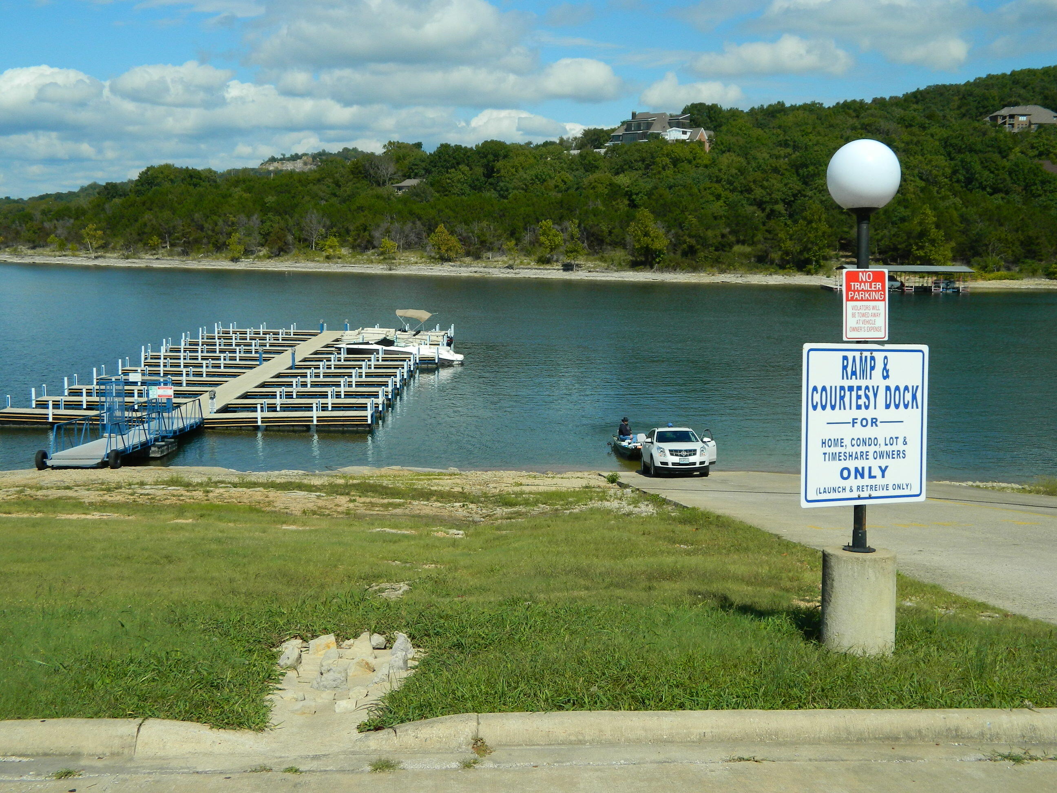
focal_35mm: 41
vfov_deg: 35.1
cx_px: 528
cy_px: 396
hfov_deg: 45.8
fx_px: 1252
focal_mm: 7.3
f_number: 9.8
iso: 80
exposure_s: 1/200
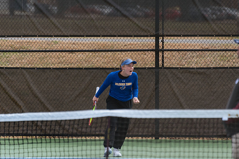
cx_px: 141
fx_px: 2377
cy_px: 66
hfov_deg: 5.8
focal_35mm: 358
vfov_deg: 3.8
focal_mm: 300
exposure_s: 1/2000
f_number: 5.6
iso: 640
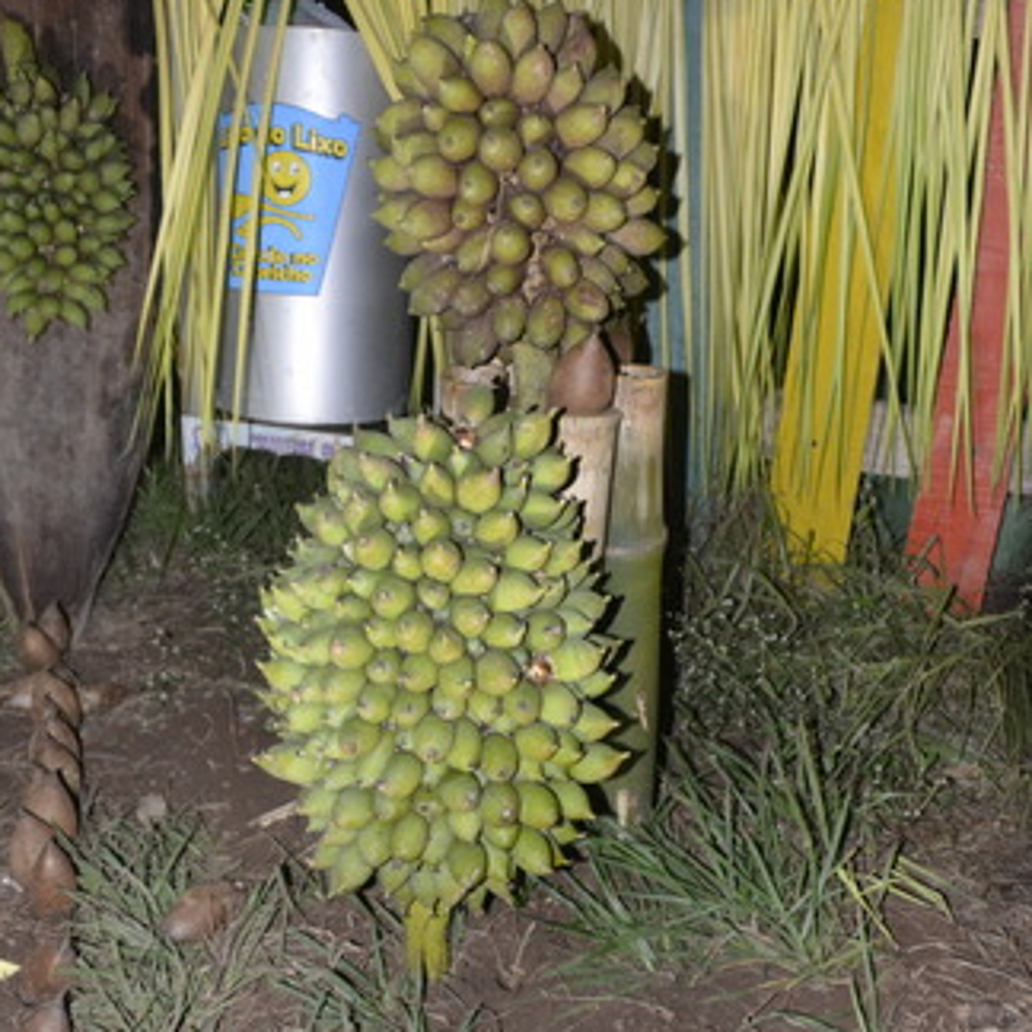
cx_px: 510
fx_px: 1315
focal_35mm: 39
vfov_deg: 42.7
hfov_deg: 42.8
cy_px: 588
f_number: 3.5
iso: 3200
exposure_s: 1/60
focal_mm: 20
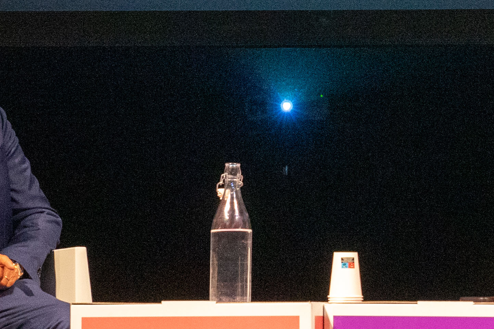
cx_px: 304
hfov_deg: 11.2
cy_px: 58
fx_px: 2511
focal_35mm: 183
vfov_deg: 7.5
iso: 2500
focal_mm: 44
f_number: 4.5
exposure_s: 1/100
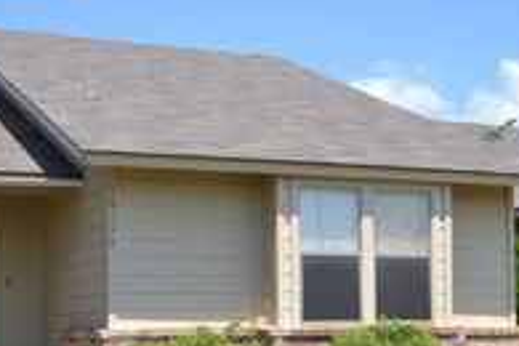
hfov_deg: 26.3
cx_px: 245
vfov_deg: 17.5
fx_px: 1110
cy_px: 310
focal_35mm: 77
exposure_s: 1/200
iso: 100
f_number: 8
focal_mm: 20
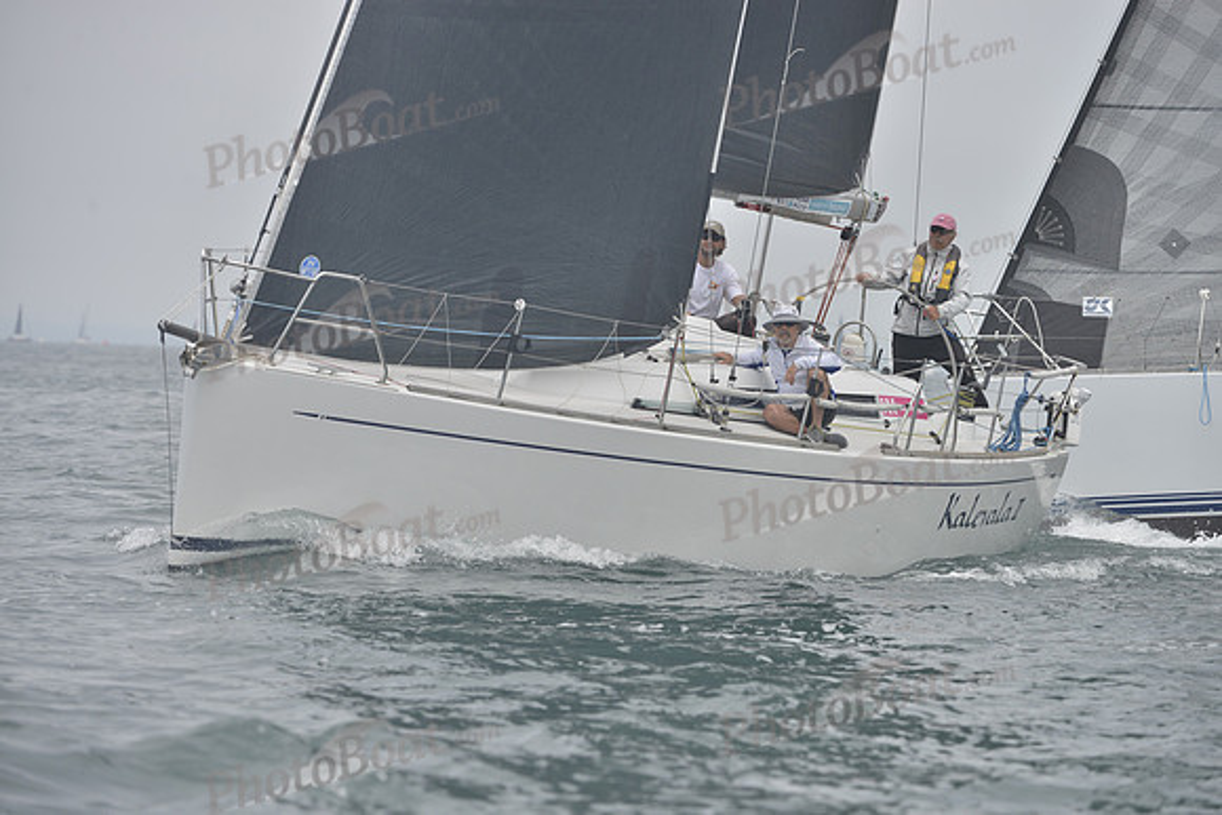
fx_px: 8827
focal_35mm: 260
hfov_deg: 7.9
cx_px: 611
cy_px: 408
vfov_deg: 5.3
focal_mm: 260
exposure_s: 1/1000
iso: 280
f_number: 6.3
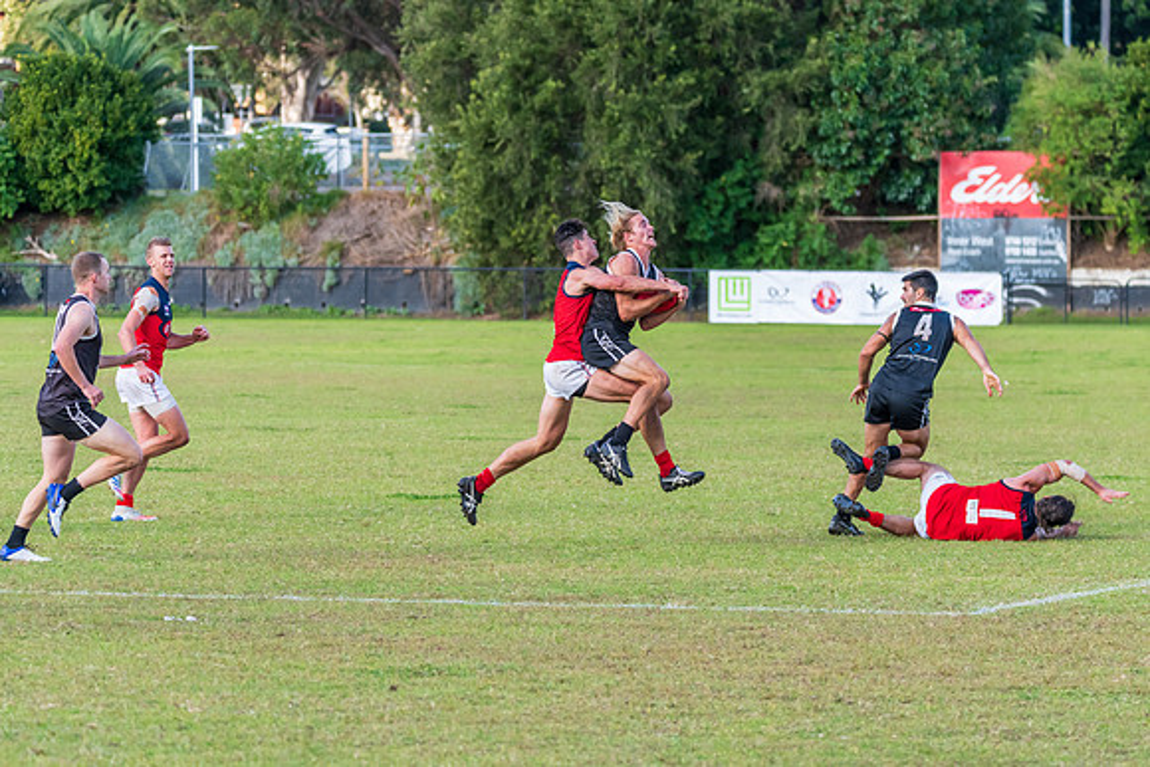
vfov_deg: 6.2
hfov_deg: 9.2
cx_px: 620
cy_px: 316
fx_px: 7137
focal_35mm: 223
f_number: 5
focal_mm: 190
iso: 800
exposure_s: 1/1250
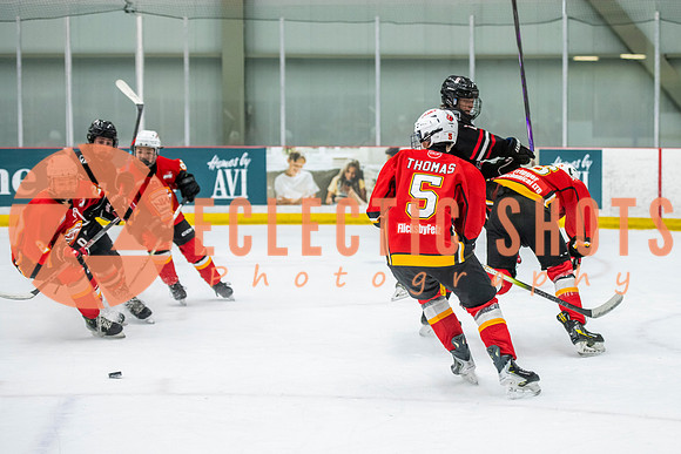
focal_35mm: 108
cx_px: 440
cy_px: 246
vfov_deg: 12.7
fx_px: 2039
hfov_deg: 18.9
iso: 2000
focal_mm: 82
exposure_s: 1/640
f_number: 3.2
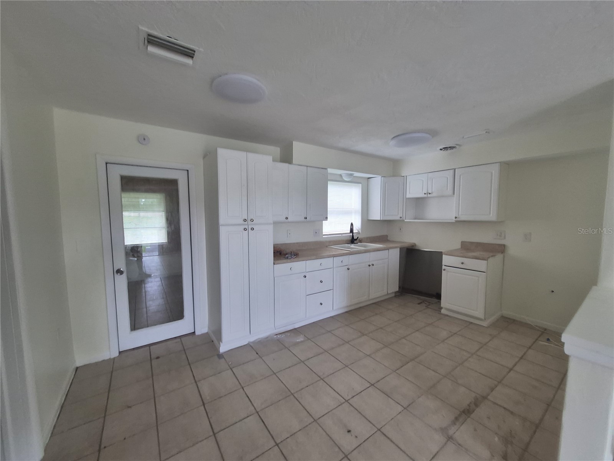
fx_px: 231
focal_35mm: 13
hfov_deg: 106.2
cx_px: 307
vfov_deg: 89.9
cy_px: 230
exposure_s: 1/60
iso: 125
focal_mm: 1.74
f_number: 2.2
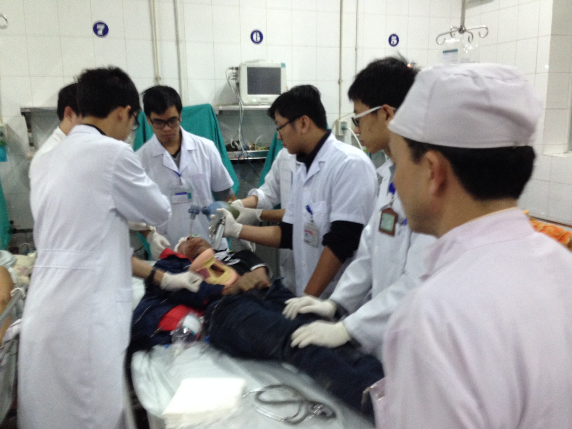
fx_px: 545
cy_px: 214
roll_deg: -0.4
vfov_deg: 42.9
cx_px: 286
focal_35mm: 33
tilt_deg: -11.3
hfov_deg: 55.4
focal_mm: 4.12
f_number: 2.4
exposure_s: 1/20
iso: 250
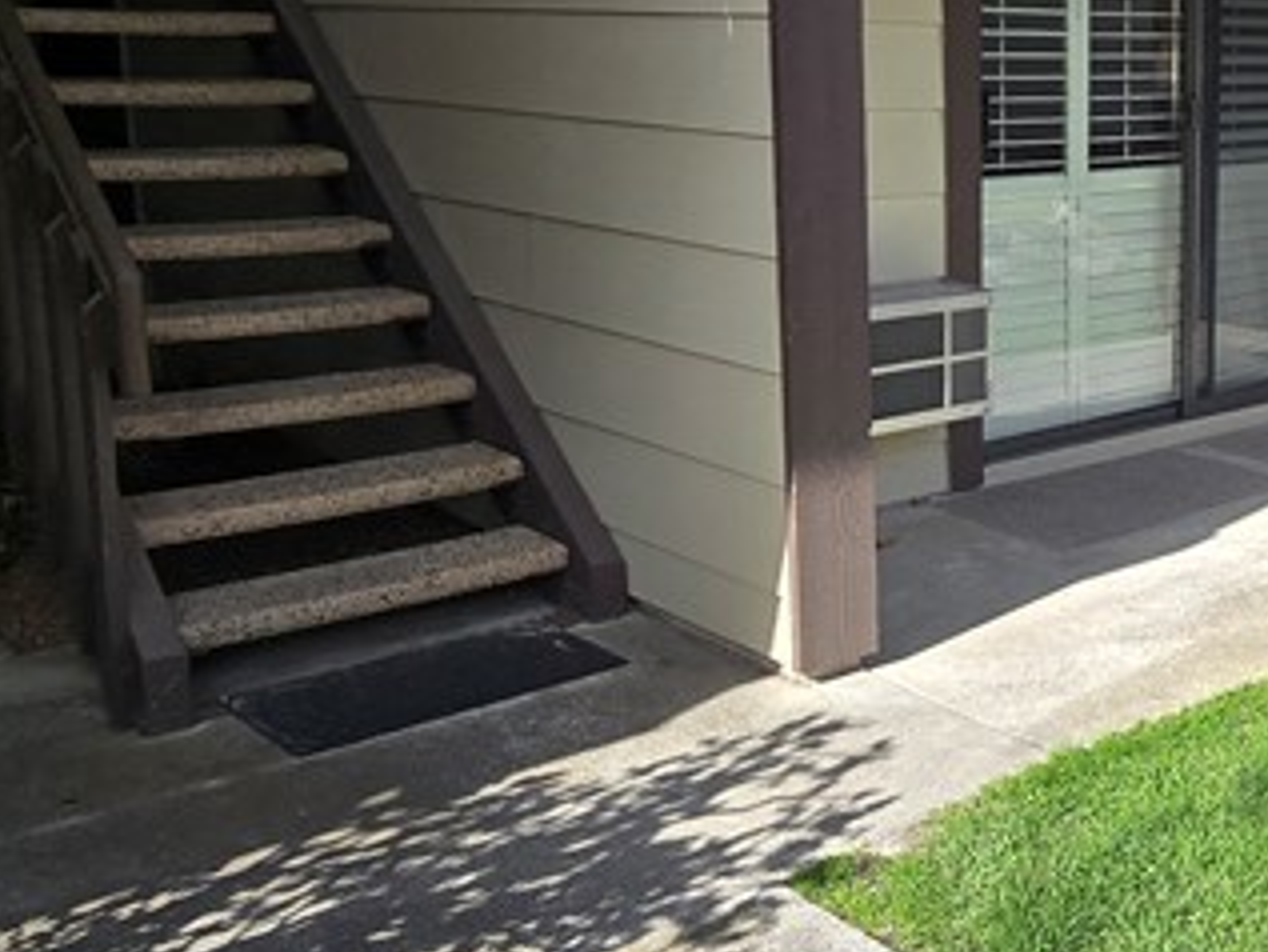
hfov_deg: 38.9
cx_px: 1304
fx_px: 1539
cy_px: 368
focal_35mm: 42
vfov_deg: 34.2
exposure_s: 1/1047
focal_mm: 2.2
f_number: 2.2
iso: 50
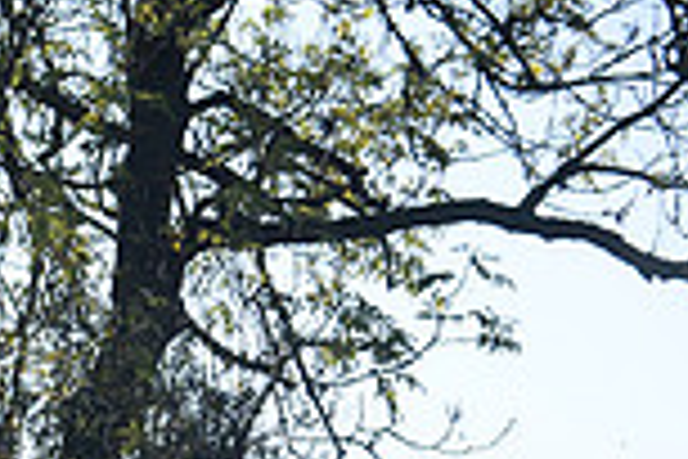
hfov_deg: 5.5
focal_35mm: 371
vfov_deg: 3.7
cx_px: -576
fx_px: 7090
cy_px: 860
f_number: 5.6
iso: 1000
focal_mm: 98
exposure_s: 1/2500
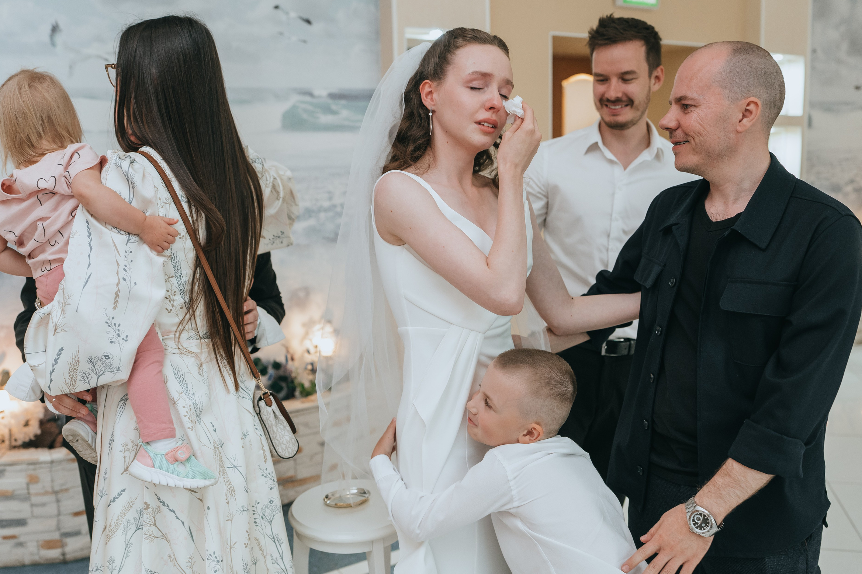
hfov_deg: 58.7
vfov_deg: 41.1
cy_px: 275
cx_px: 404
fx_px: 766
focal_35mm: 32
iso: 1250
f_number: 2.5
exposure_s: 1/250
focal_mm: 28
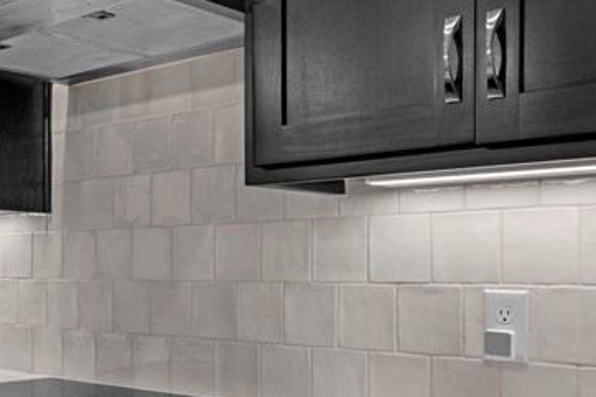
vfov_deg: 27.1
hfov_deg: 39.0
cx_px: 151
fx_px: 819
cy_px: 258
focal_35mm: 50
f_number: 7.1
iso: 100
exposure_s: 1/2
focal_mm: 11
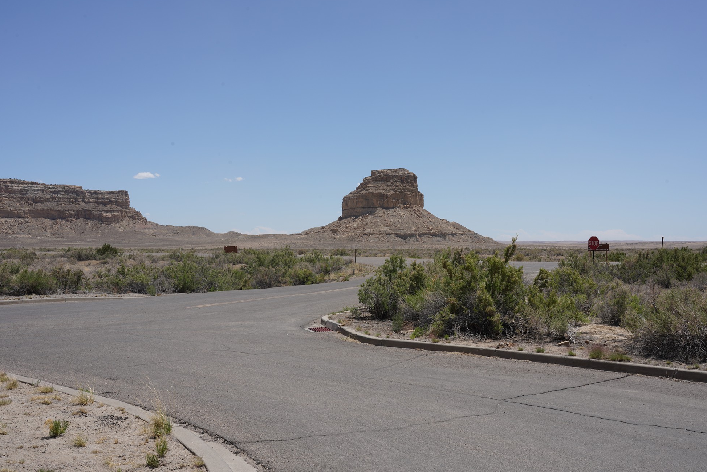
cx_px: 362
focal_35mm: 38
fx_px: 746
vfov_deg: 35.1
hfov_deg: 50.7
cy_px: 238
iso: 100
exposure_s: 1/100
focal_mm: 37
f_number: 18
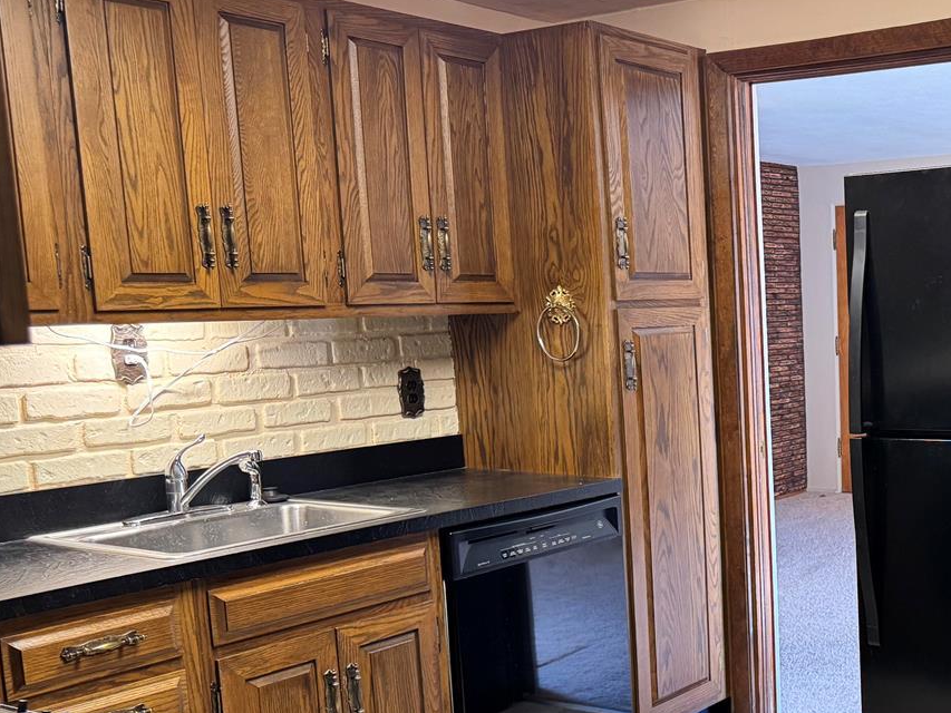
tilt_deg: -8.4
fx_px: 1236
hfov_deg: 38.9
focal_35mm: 45
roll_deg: +1.3
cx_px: 871
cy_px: 466
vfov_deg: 32.0
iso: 400
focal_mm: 6.76
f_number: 1.78
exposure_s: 1/60
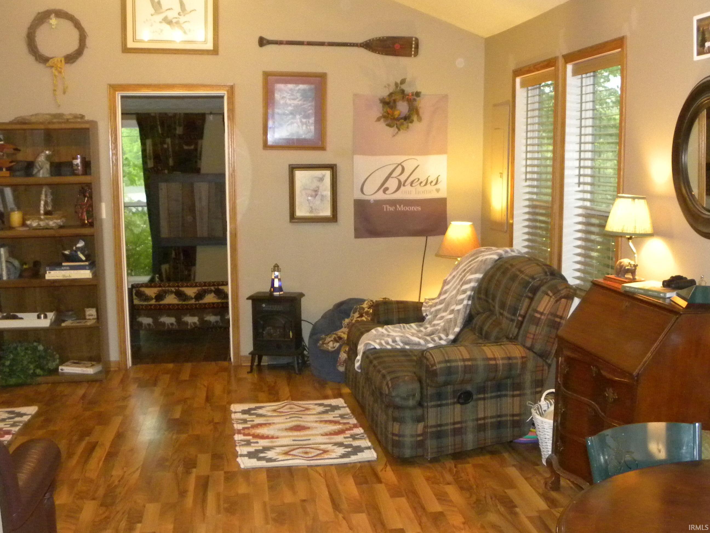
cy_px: 266
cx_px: 355
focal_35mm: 26
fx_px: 533
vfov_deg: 53.1
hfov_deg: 67.3
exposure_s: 1/30
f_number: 2.8
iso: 400
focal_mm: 4.6
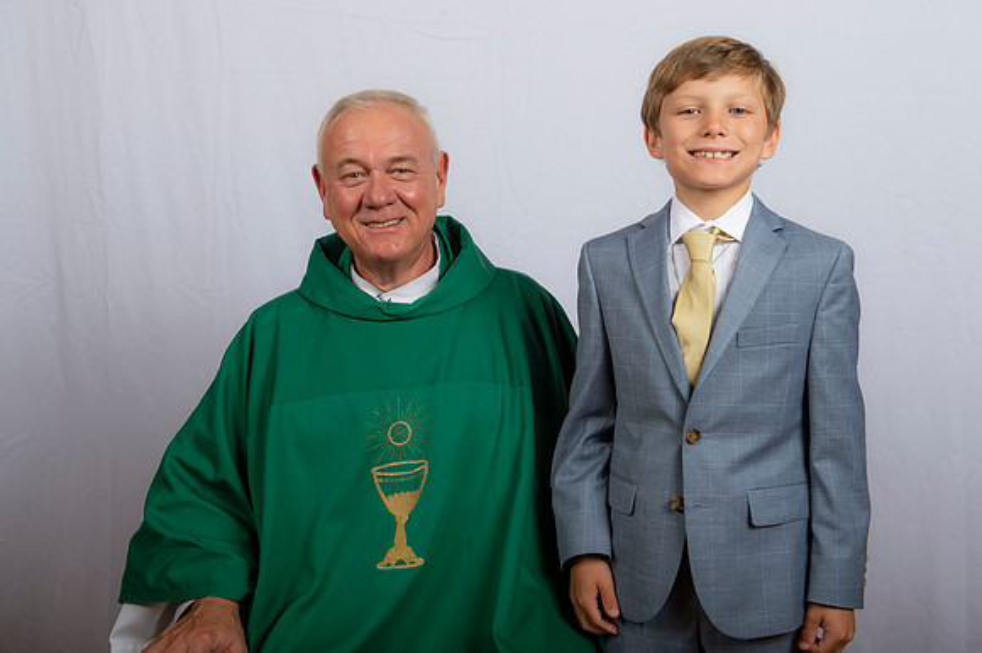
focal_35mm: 52
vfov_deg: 26.0
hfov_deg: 38.2
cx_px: 491
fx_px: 1418
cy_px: 326
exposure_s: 1/200
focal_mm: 52
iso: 320
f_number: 8
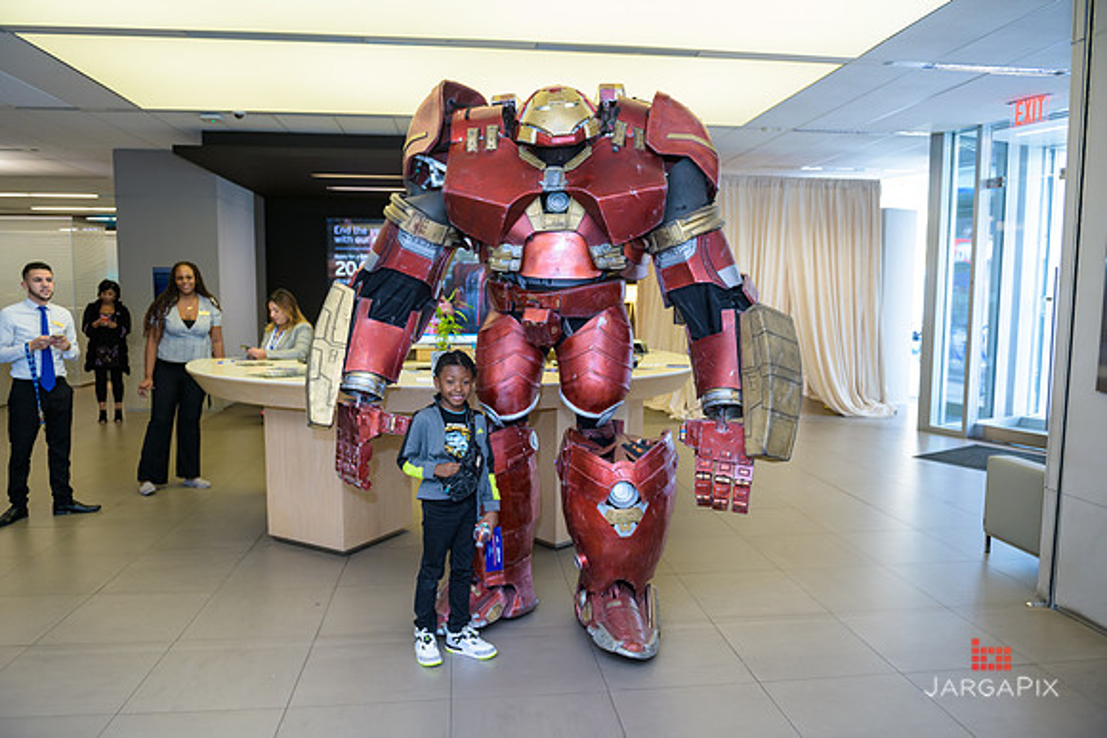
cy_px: 369
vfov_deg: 49.6
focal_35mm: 26
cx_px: 554
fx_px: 800
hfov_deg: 69.4
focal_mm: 26
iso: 800
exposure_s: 1/125
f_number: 3.2
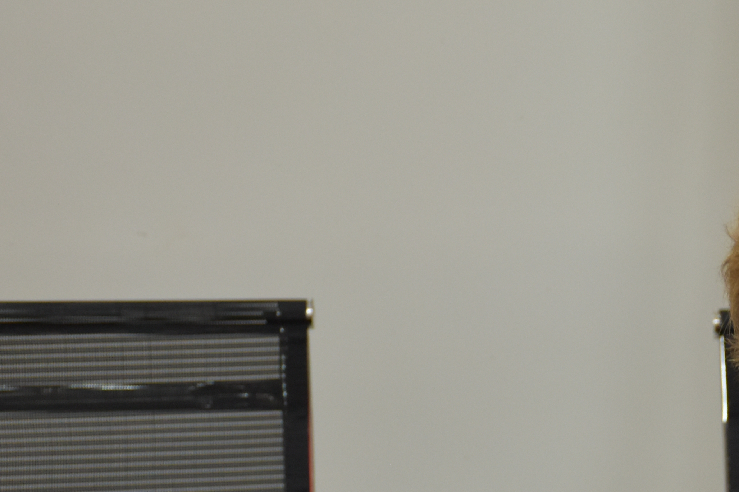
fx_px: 4495
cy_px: 573
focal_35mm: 219
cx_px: 1059
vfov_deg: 6.2
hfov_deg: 9.2
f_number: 5
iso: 800
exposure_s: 1/100
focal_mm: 50
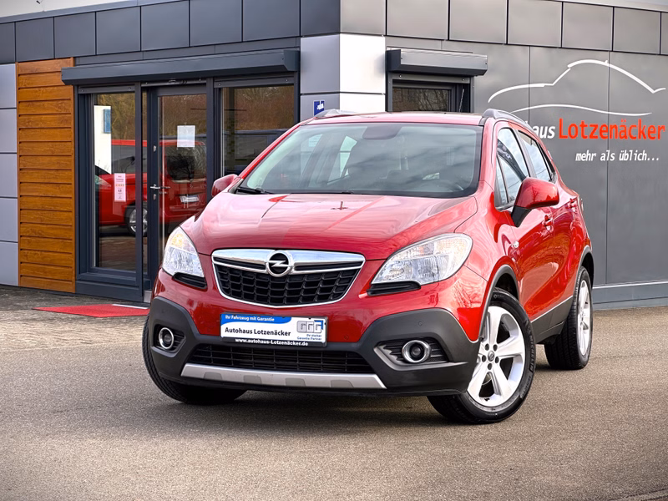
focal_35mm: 77
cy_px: 250
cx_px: 334
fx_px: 1486
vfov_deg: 19.1
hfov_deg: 25.3
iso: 32
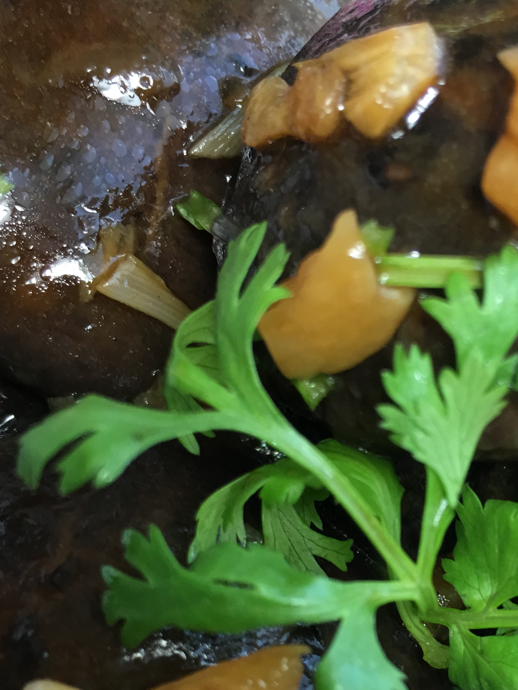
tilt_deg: -80.9
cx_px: 416
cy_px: 543
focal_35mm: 50
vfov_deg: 37.0
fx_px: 998
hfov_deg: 28.5
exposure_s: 1/17
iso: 32
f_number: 2.2
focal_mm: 4.15
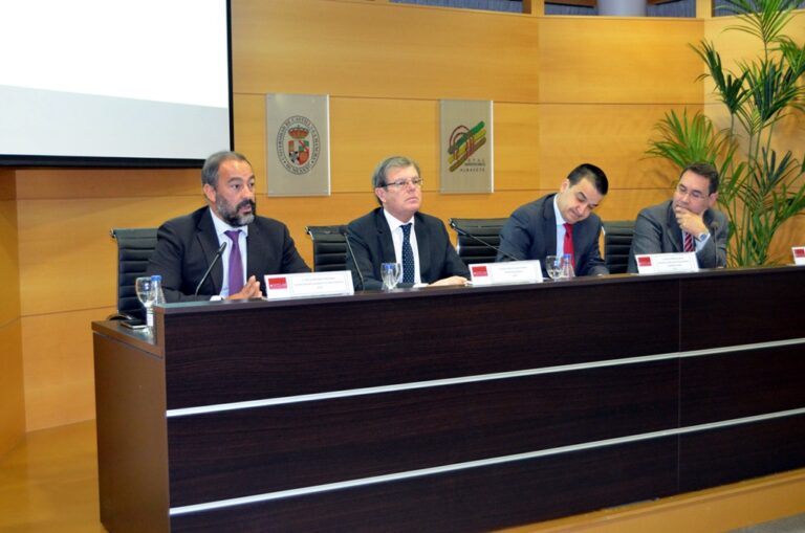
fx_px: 1138
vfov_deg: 26.4
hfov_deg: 38.9
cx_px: 402
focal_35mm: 51
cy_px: 266
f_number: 4.5
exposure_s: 1/60
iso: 3200
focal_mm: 34
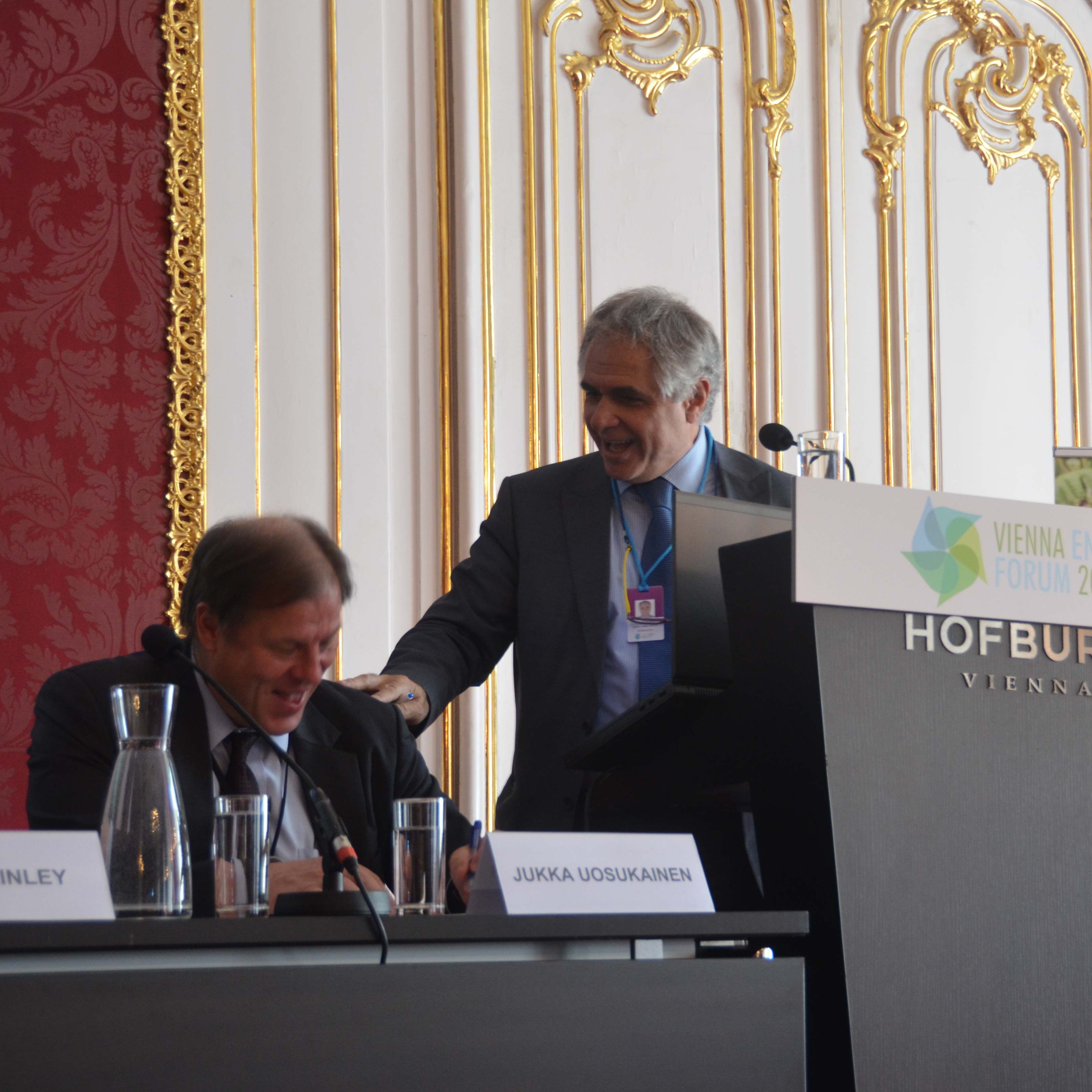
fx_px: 3176
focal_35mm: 89
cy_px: 547
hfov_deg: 19.4
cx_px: 751
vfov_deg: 19.5
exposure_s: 1/40
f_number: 4.5
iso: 800
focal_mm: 46
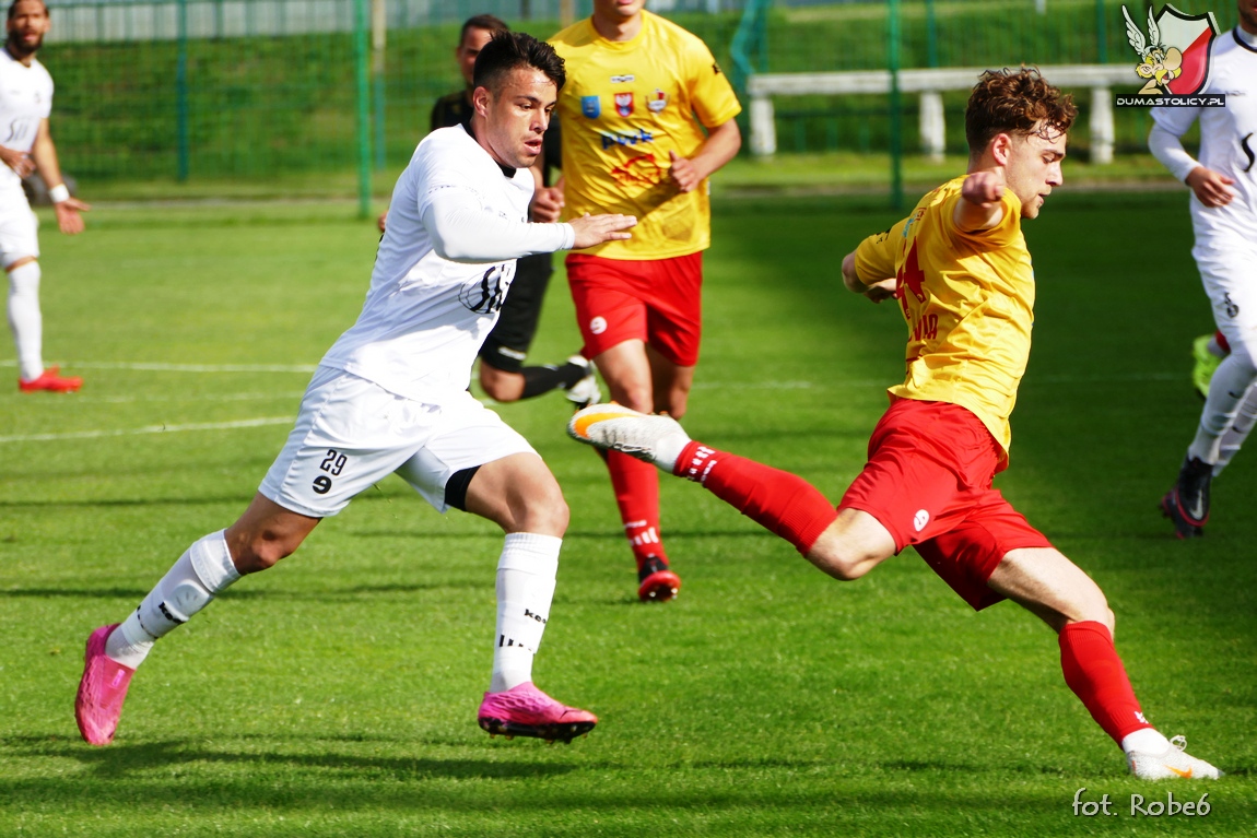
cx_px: 628
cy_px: 419
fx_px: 13967
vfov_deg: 3.4
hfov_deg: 5.2
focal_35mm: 400
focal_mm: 146
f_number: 4
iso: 125
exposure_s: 1/1300
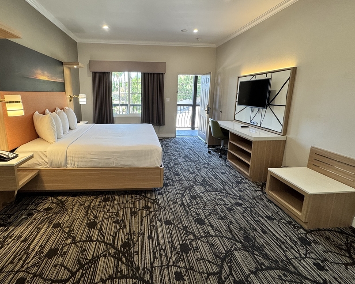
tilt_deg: -12.0
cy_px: 128
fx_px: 179
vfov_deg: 76.7
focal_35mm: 17
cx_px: 152
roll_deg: -0.9
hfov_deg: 89.1
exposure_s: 1/120
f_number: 2.2
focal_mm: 2.22
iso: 200
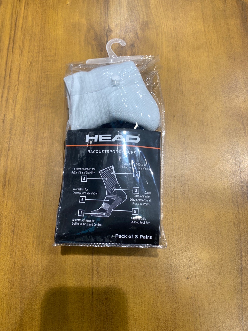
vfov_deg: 67.3
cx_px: 124
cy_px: 166
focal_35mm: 26
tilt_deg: -76.6
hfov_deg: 53.1
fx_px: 248
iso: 64
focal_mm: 4.25
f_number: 1.8
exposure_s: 1/100
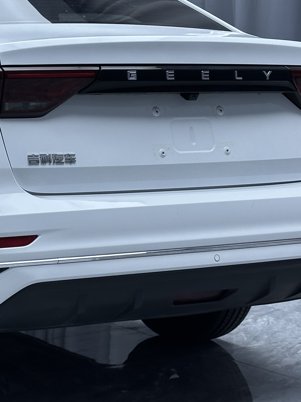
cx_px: -47
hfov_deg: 13.6
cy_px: 129
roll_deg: -0.5
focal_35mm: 106
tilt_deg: -3.0
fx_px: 1229
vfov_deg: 18.5
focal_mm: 6.86
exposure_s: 1/106
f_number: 1.78
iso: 40
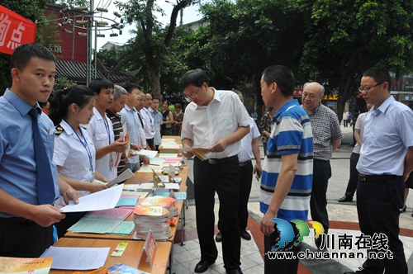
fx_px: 309
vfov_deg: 47.8
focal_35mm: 27
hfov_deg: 67.4
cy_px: 137
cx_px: 206
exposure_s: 1/125
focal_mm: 18
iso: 200
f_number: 11
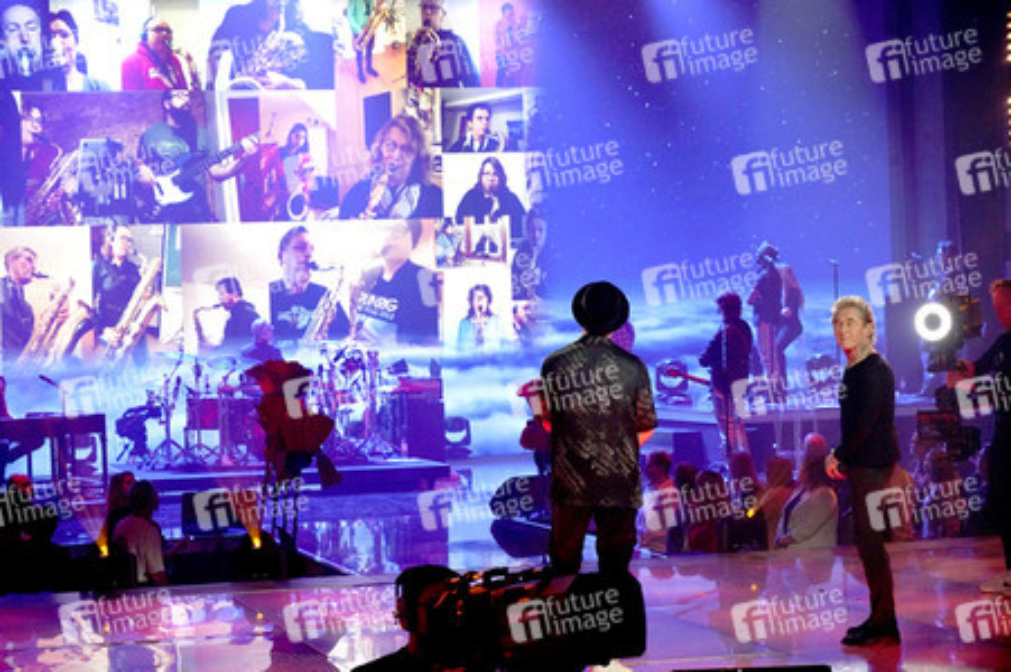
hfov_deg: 25.4
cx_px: 506
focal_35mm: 80
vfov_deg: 17.0
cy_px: 336
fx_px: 2245
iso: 3200
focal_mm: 80
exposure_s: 1/200
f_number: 5.6
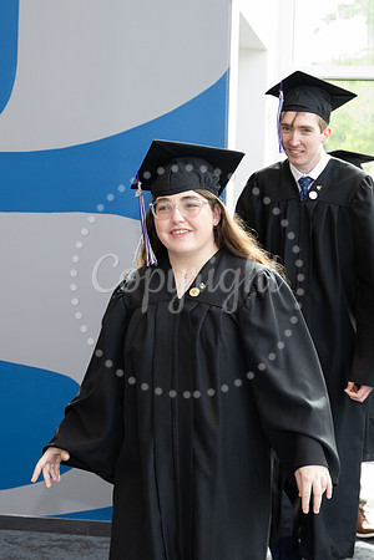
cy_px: 280
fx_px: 1169
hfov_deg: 18.2
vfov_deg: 27.0
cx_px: 178
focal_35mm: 75
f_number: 5
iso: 800
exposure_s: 1/125
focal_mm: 50
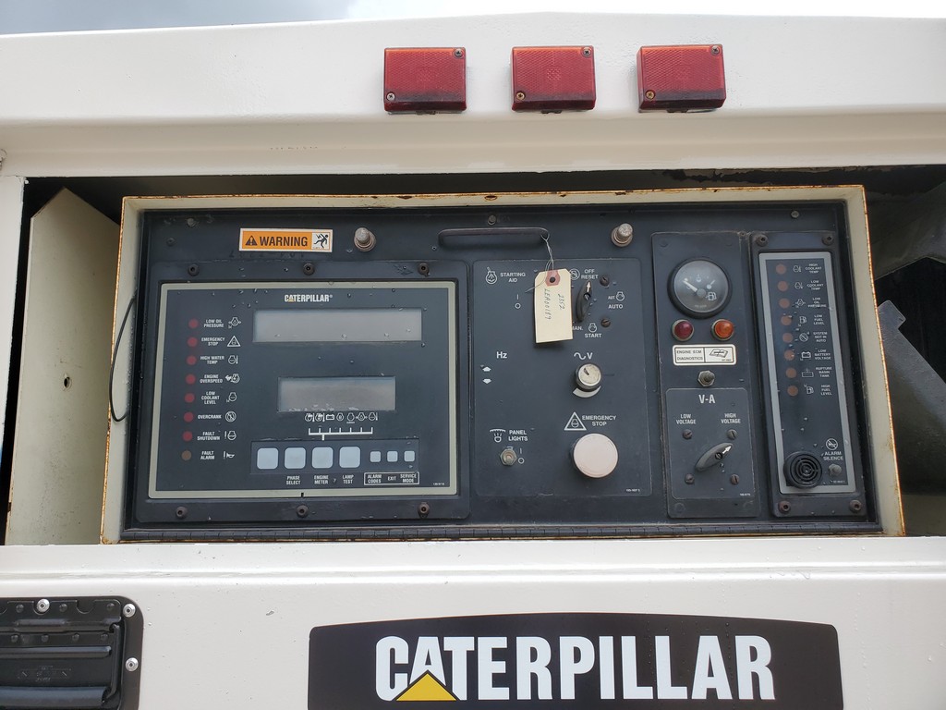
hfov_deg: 67.3
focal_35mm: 26
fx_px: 711
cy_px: 355
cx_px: 473
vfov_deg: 53.1
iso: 50
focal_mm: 4.3
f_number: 2.4
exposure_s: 1/699
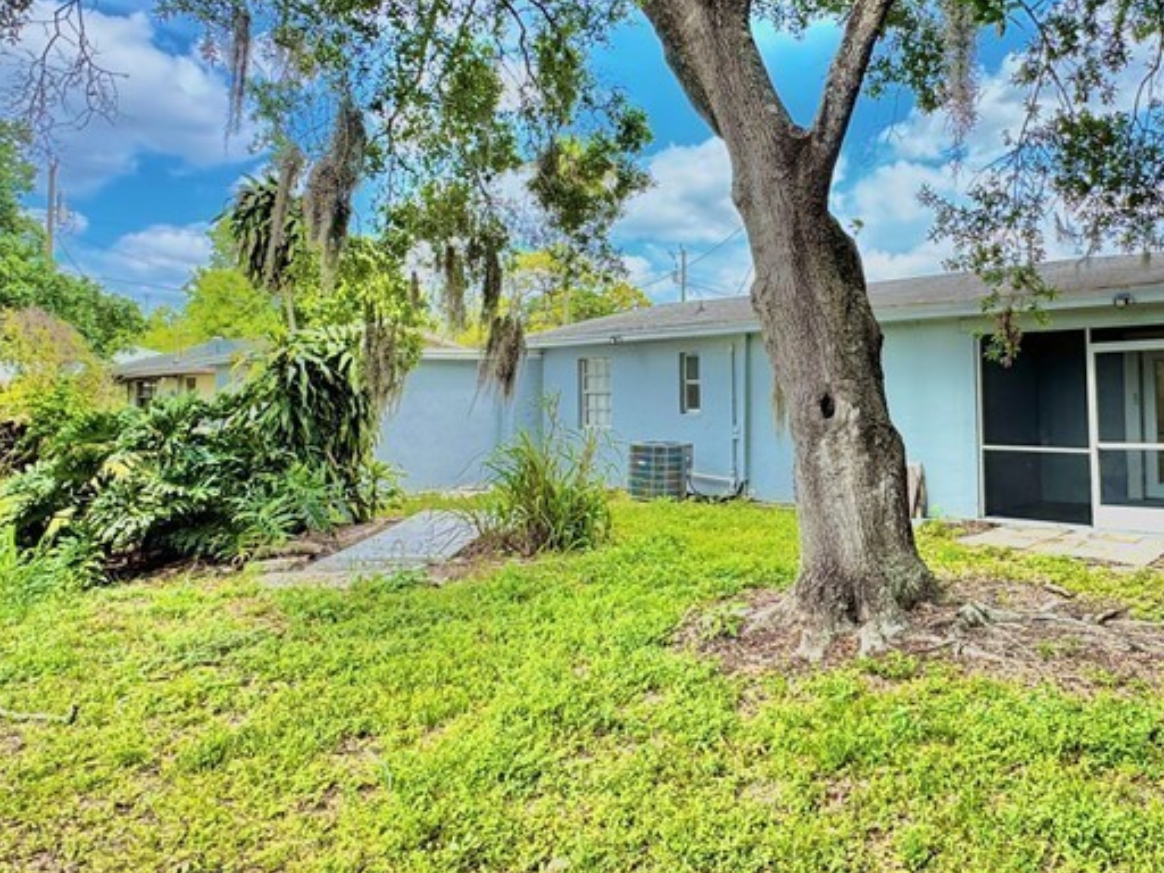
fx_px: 942
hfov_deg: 62.0
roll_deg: +0.5
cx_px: 766
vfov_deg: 49.5
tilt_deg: +1.3
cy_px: 357
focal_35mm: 28
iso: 40
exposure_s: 1/211
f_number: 2.2
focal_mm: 2.22
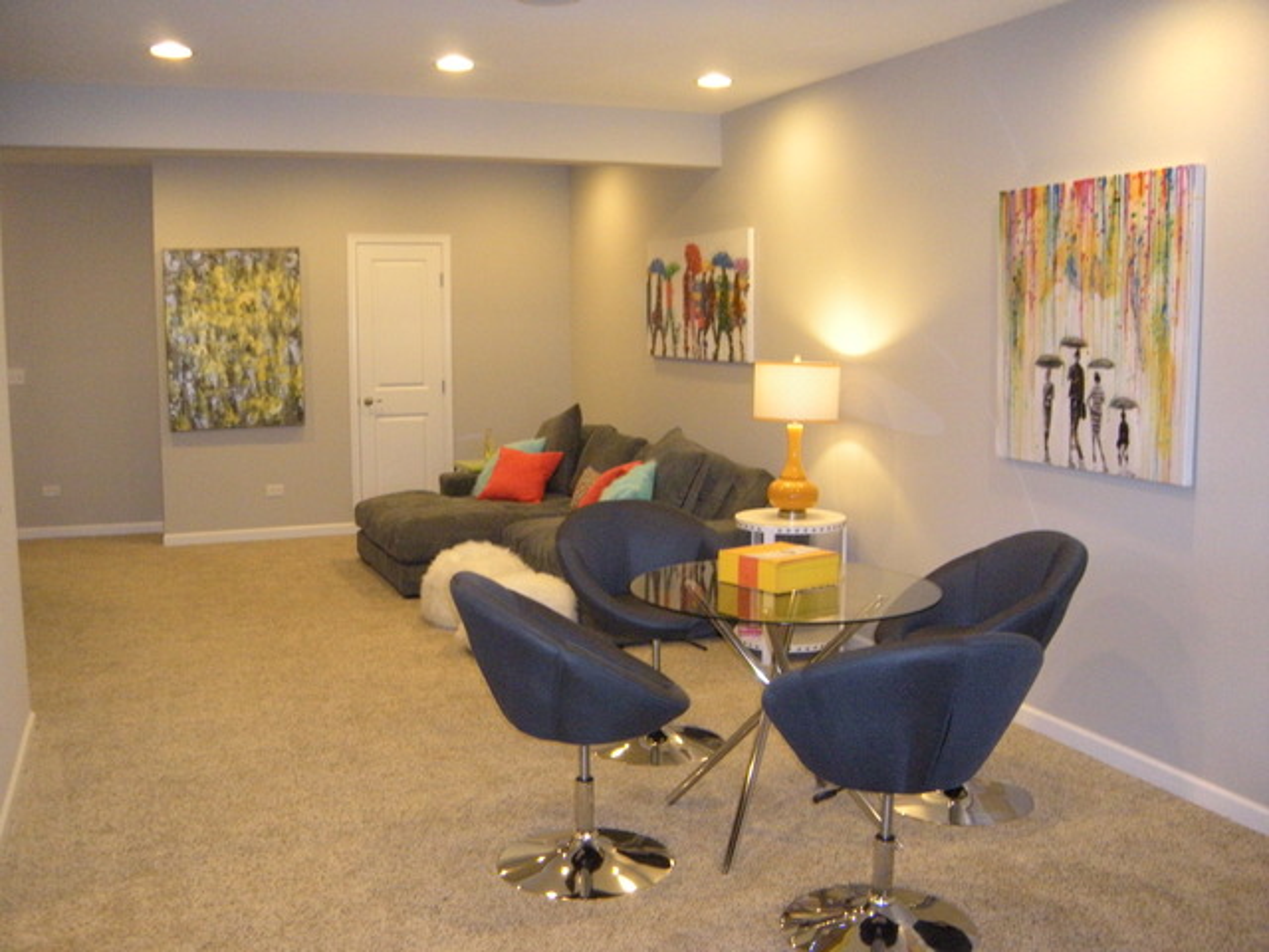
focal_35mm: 35
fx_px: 1283
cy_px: 476
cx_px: 634
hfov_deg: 52.6
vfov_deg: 40.7
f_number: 3.8
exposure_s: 1/30
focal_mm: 5.9
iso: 400
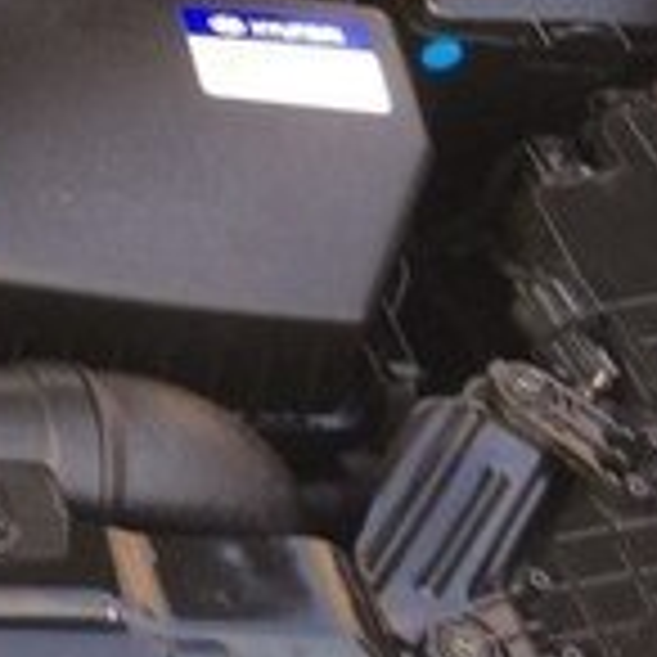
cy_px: -191
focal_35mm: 116
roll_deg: -5.0
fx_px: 2491
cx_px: -810
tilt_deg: -40.6
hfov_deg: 12.5
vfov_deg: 14.4
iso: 50
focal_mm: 4.15
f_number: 2.2
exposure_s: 1/33
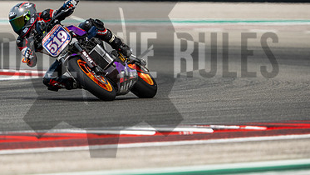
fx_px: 5624
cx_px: 103
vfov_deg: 1.8
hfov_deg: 3.2
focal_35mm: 684
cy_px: 56
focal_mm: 280
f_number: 2.8
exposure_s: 1/1600
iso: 250
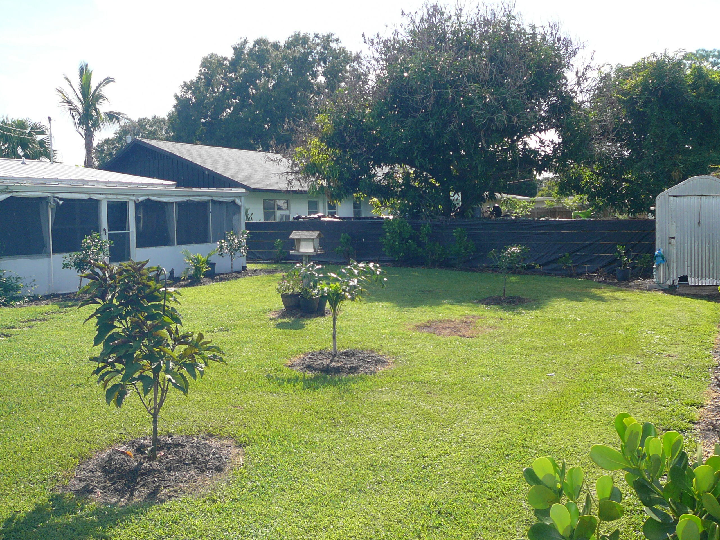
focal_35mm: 35
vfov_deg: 40.7
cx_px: 360
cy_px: 270
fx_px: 728
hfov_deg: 52.6
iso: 80
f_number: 2.8
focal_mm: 5.2
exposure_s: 1/640
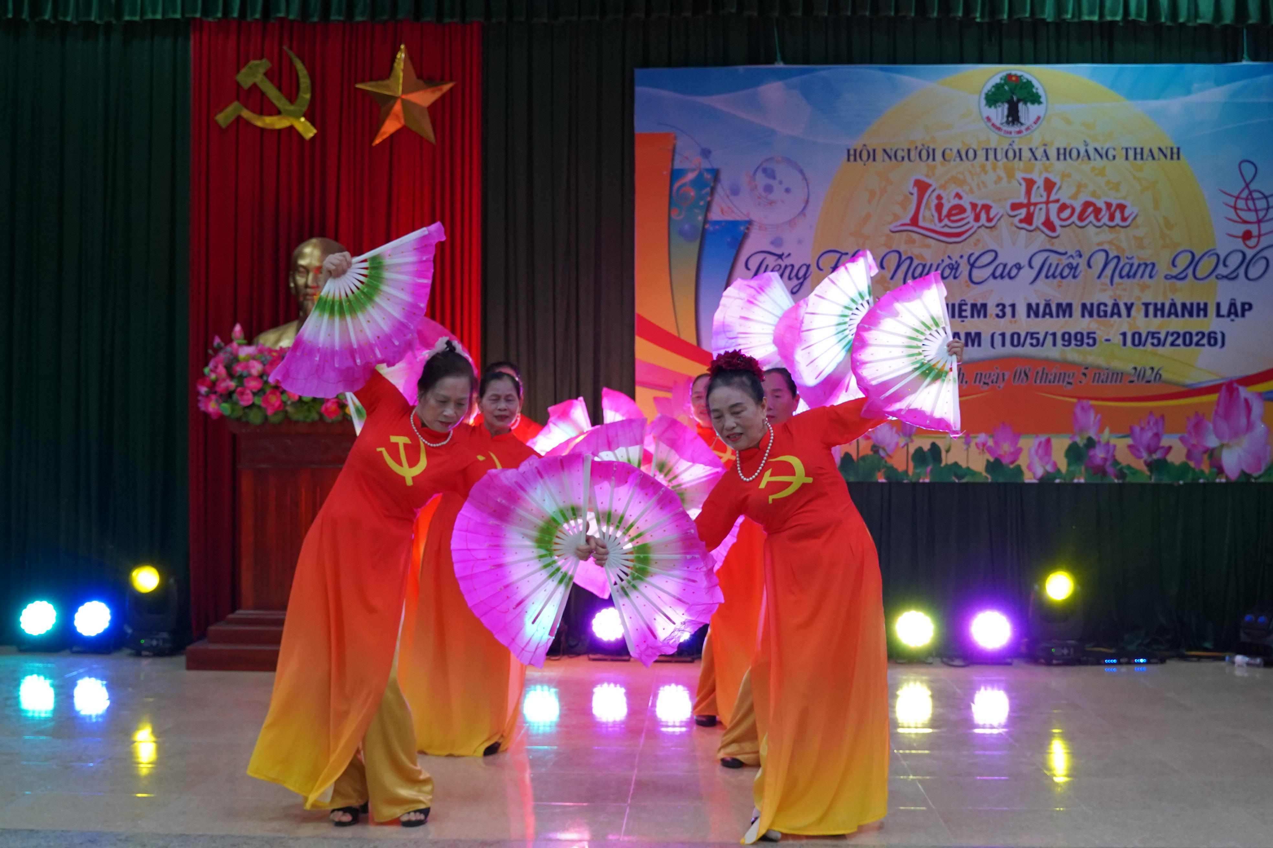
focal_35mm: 43
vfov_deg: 31.2
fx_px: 1520
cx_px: 636
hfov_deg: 45.4
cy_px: 424
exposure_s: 1/160
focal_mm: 28.8
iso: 2000
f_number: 4
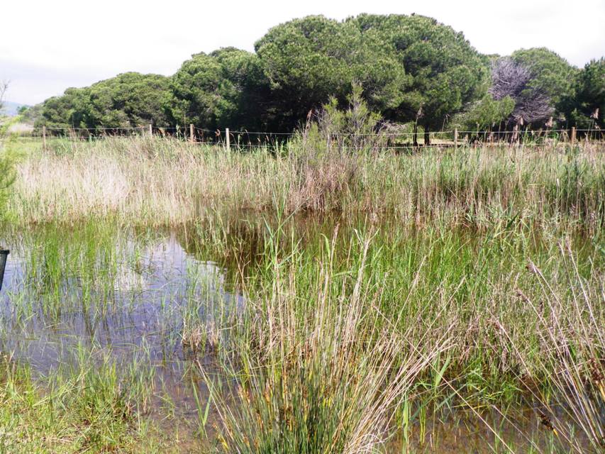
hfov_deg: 52.6
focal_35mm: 35
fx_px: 612
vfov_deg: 40.7
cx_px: 302
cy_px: 227
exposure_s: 1/320
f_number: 3.8
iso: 64
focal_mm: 6.2
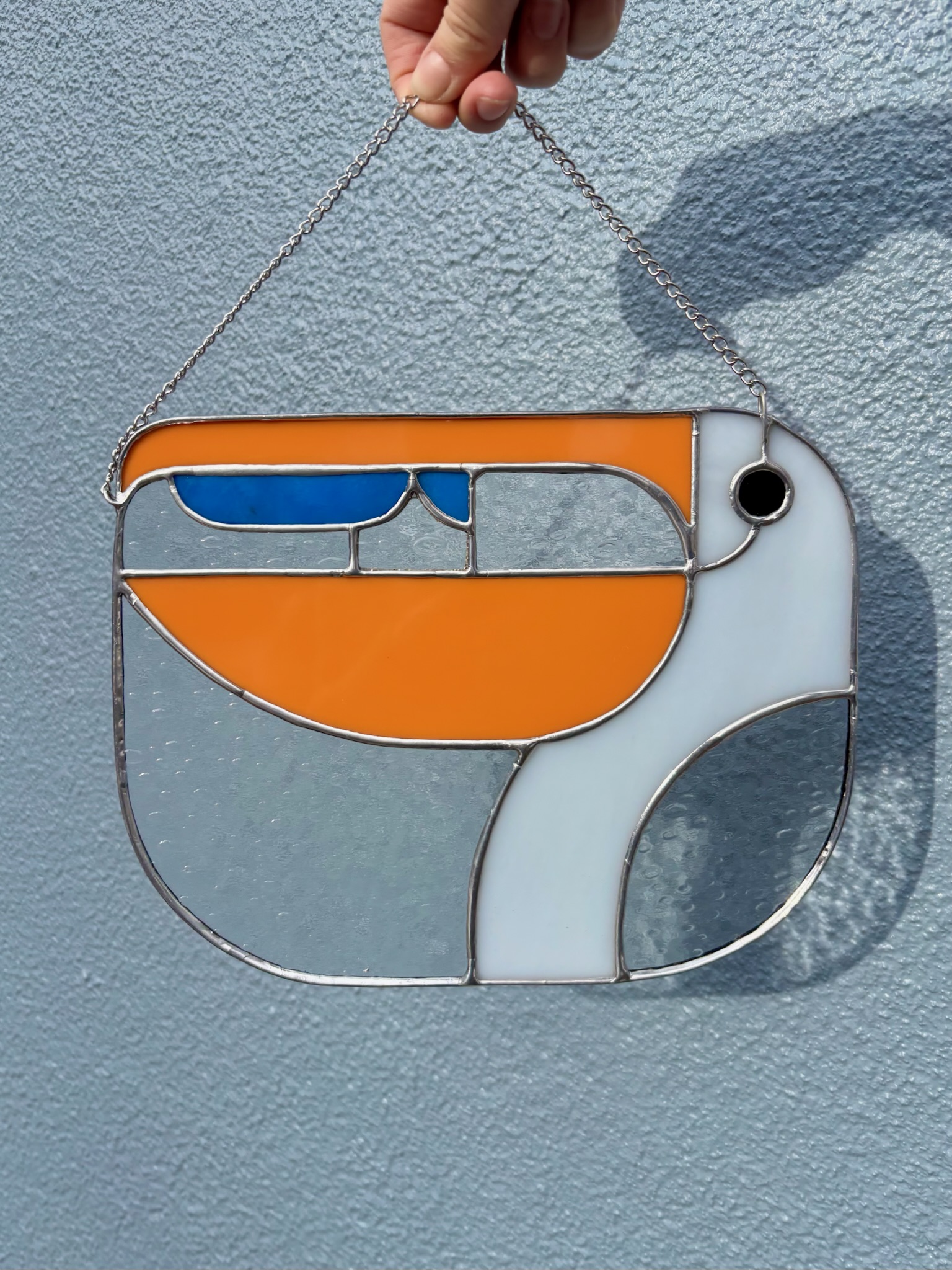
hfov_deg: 53.1
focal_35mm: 26
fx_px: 953
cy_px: 635
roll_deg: +0.4
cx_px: 476
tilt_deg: -7.8
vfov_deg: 67.3
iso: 50
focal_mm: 5.96
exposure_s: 1/894
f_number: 1.6
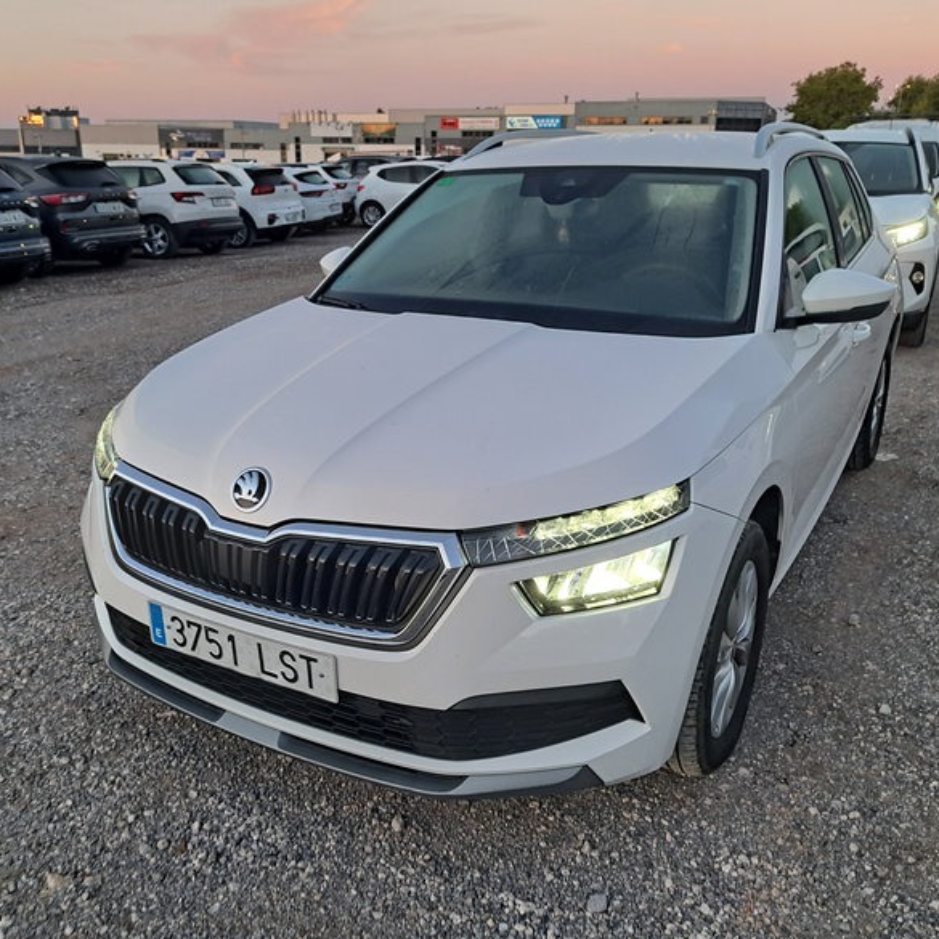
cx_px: 438
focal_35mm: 29
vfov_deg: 55.6
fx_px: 890
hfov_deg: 55.6
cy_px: 469
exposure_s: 1/50
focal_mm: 5.23
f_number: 1.8
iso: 80
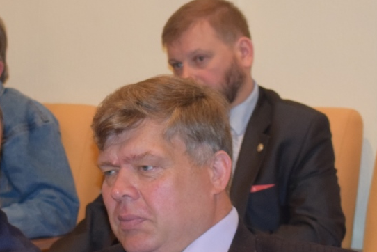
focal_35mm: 102
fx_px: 1069
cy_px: 188
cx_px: 63
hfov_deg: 19.7
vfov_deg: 13.4
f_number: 4.8
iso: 2500
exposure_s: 1/60
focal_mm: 36
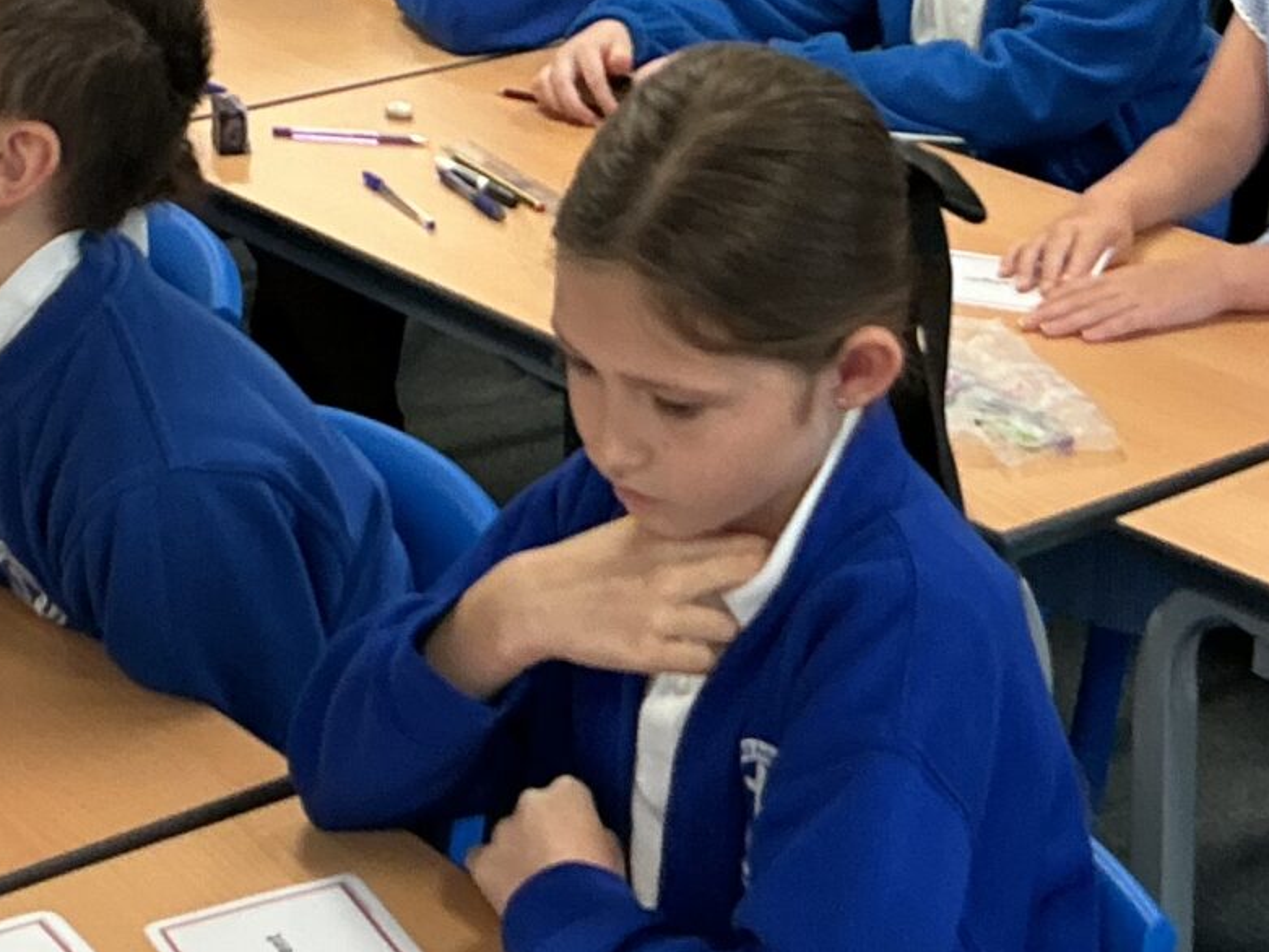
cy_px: -114
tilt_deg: -13.2
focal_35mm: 95
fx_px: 3483
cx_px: 624
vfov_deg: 15.1
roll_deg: +0.5
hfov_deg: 20.6
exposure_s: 1/60
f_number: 1.8
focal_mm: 3
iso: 100
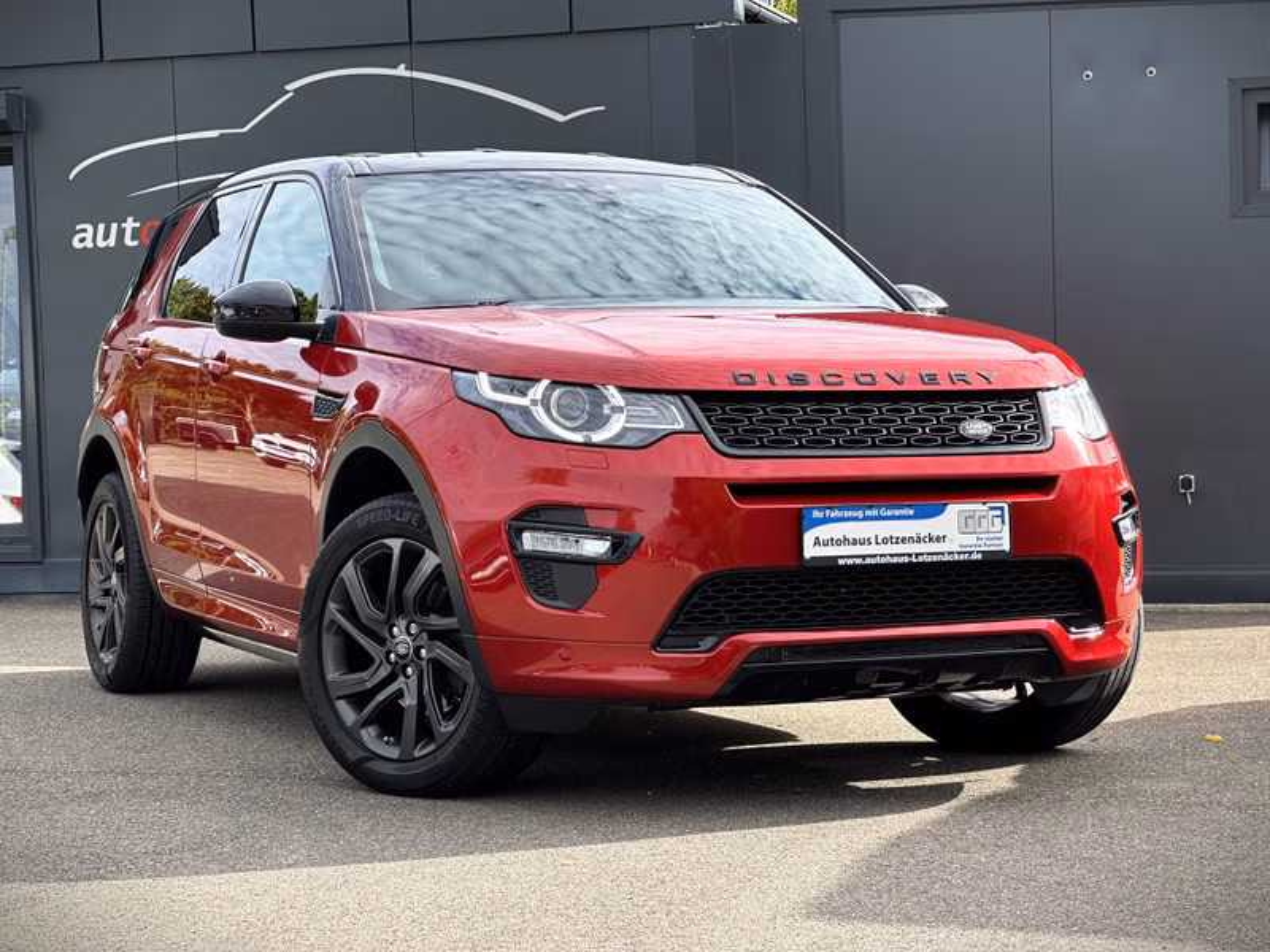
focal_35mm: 77
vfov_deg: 19.1
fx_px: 2825
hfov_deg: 25.3
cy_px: 476
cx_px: 635
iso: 32
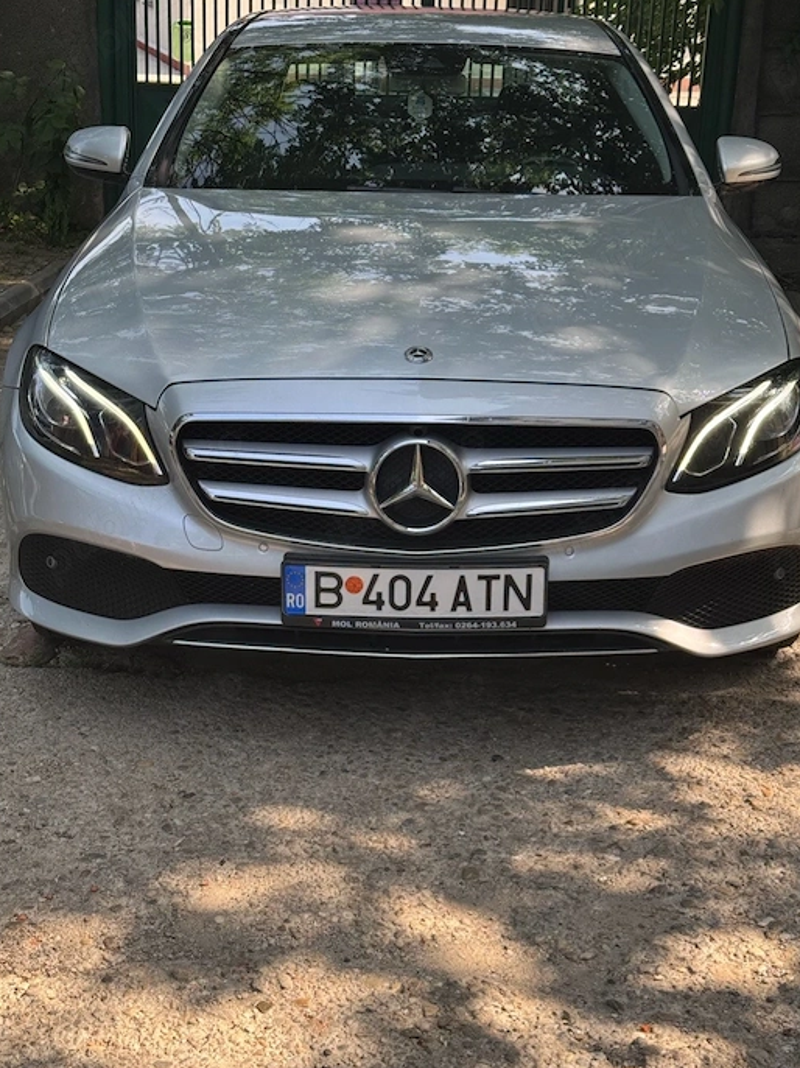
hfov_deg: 26.1
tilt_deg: -18.8
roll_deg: -4.1
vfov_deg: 34.4
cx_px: 447
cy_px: 540
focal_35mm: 56
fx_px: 1727
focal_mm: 6.76
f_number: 1.78
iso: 64
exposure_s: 1/832
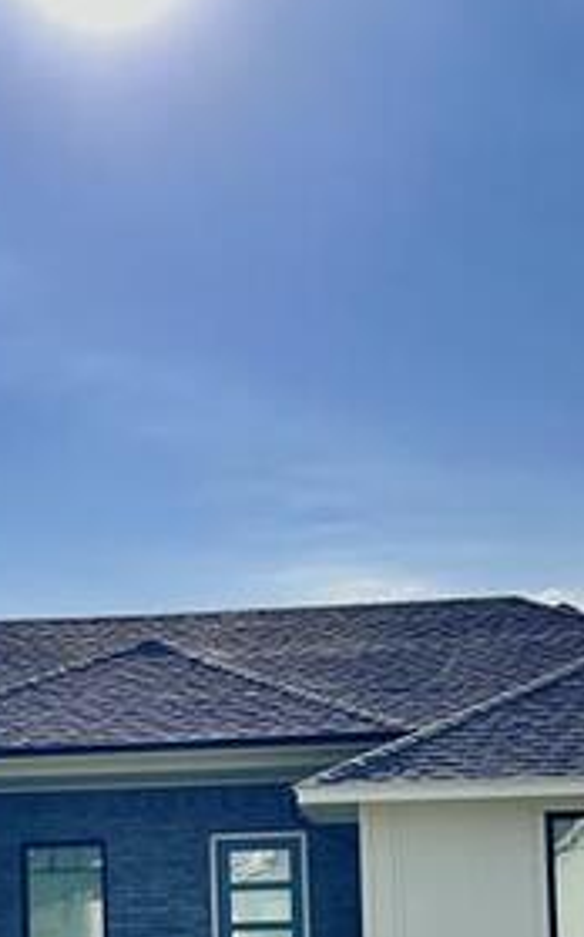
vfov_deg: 27.3
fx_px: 1862
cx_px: 208
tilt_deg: +3.2
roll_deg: +1.5
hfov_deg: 17.8
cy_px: 830
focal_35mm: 73
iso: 80
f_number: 1.78
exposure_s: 1/4348
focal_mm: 6.86
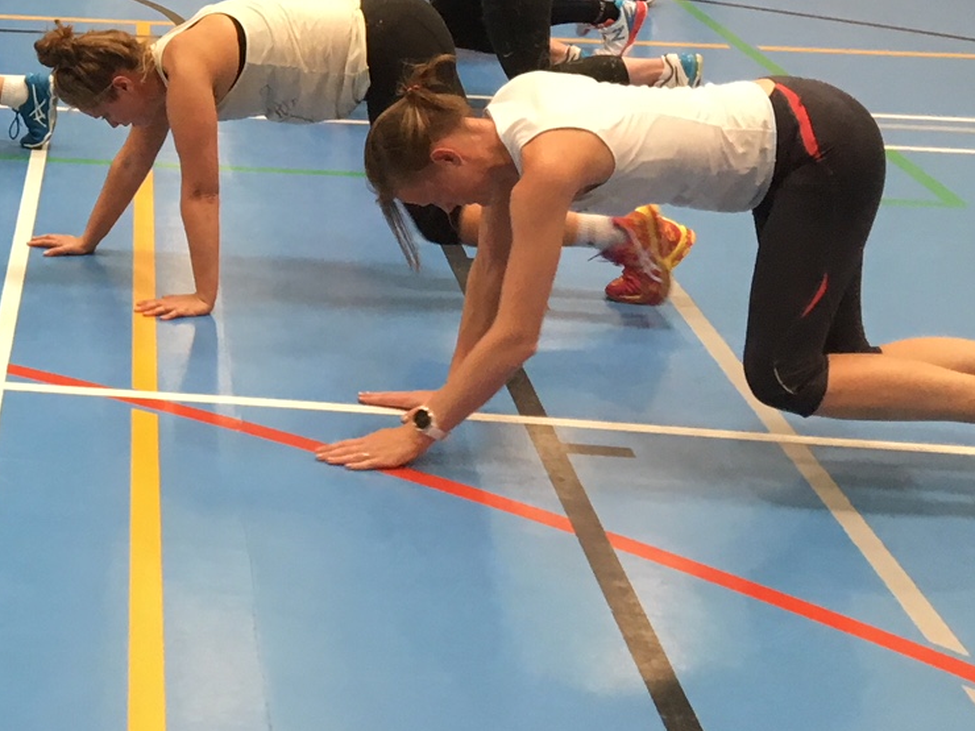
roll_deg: -0.7
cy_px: -186
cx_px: -161
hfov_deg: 22.9
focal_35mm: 79
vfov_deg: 17.6
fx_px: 2225
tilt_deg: -3.9
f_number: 2.2
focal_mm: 4.15
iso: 50
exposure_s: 1/33
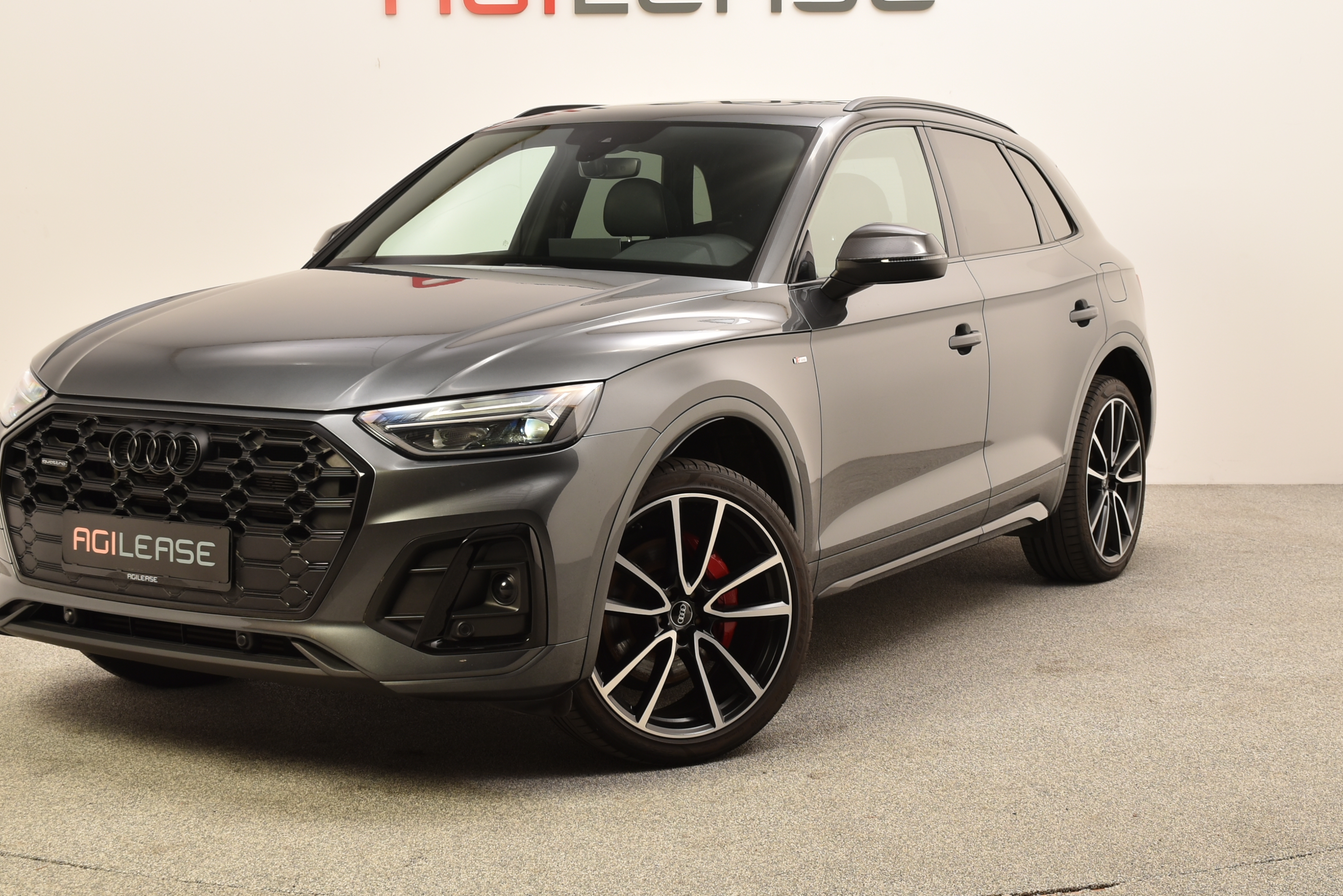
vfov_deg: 24.6
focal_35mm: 55
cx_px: 671
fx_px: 2052
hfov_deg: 36.2
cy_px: 370
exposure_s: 1/200
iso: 100
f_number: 7.1
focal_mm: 26
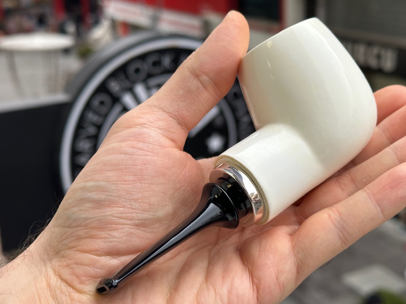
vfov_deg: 26.6
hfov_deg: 34.9
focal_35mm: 55
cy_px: 149
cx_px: 224
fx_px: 645
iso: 64
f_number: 1.78
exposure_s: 1/393
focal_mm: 6.86
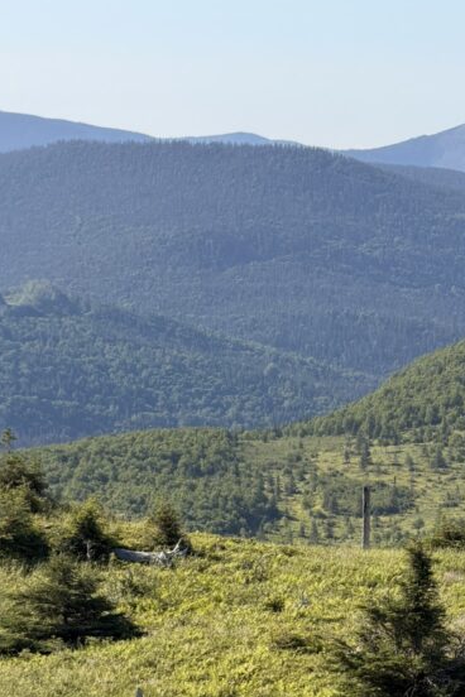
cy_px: 316
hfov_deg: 7.1
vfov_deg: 10.7
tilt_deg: -3.0
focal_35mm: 193
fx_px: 3739
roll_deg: -1.1
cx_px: 455
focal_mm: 16.89
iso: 25
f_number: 2.8
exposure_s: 1/638
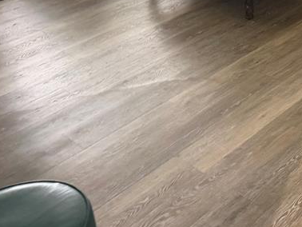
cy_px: -45
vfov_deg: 21.1
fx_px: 567
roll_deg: +0.0
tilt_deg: -21.3
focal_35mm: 65
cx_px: 349
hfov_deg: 26.9
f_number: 1.78
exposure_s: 1/60
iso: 400
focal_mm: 6.76
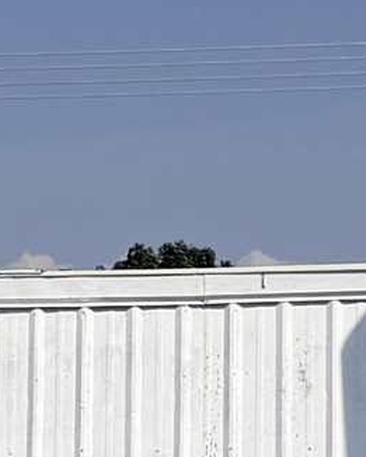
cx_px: -523
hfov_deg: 6.6
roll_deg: -0.9
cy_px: 646
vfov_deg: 8.6
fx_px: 2991
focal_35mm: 221
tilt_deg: -0.4
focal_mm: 6.76
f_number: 1.78
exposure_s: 1/11905
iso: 80
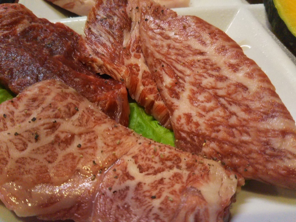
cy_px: 111
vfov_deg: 46.8
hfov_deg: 60.0
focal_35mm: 30
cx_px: 148
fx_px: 257
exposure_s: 1/33
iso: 320
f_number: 2.2
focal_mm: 4
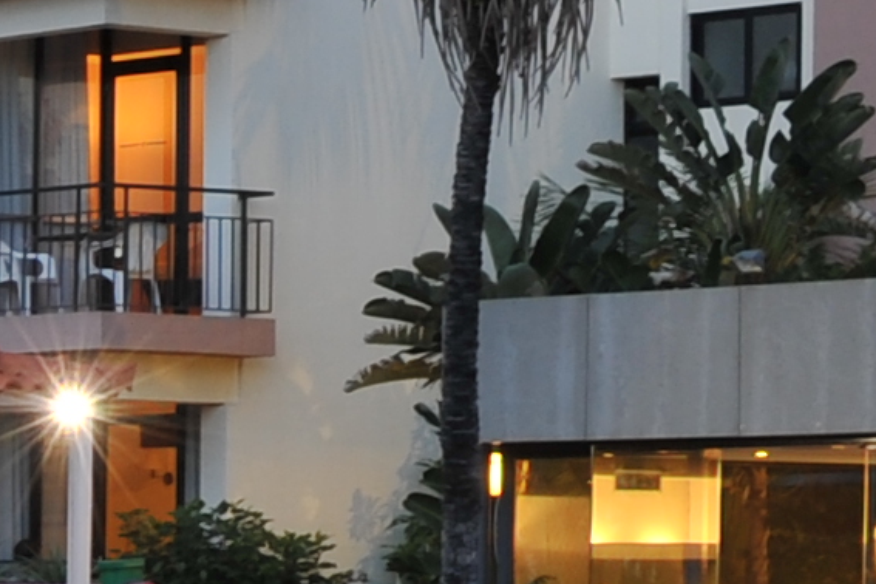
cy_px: 751
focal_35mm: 210
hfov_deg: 8.5
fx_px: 5110
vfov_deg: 6.5
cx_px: -1613
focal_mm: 28
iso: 400
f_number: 11
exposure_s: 1/1.6
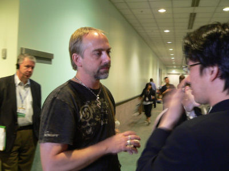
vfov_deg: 39.7
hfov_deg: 51.4
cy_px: 86
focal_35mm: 36
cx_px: 114
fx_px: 238
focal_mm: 6
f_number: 2.8
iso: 200
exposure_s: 1/4
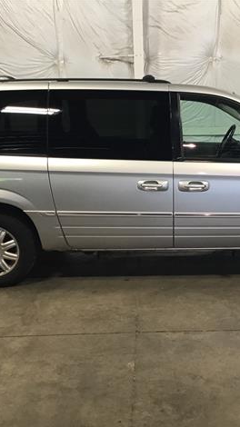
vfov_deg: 44.6
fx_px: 521
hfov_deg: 25.8
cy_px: 216
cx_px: 157
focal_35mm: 46
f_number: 2.4
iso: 64
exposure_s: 1/30
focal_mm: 3.3
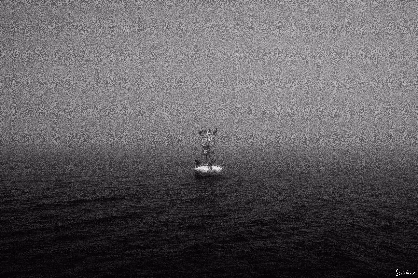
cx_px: 209
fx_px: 406
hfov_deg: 54.4
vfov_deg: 37.9
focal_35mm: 35
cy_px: 139
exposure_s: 1/950
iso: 160
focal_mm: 23
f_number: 5.6
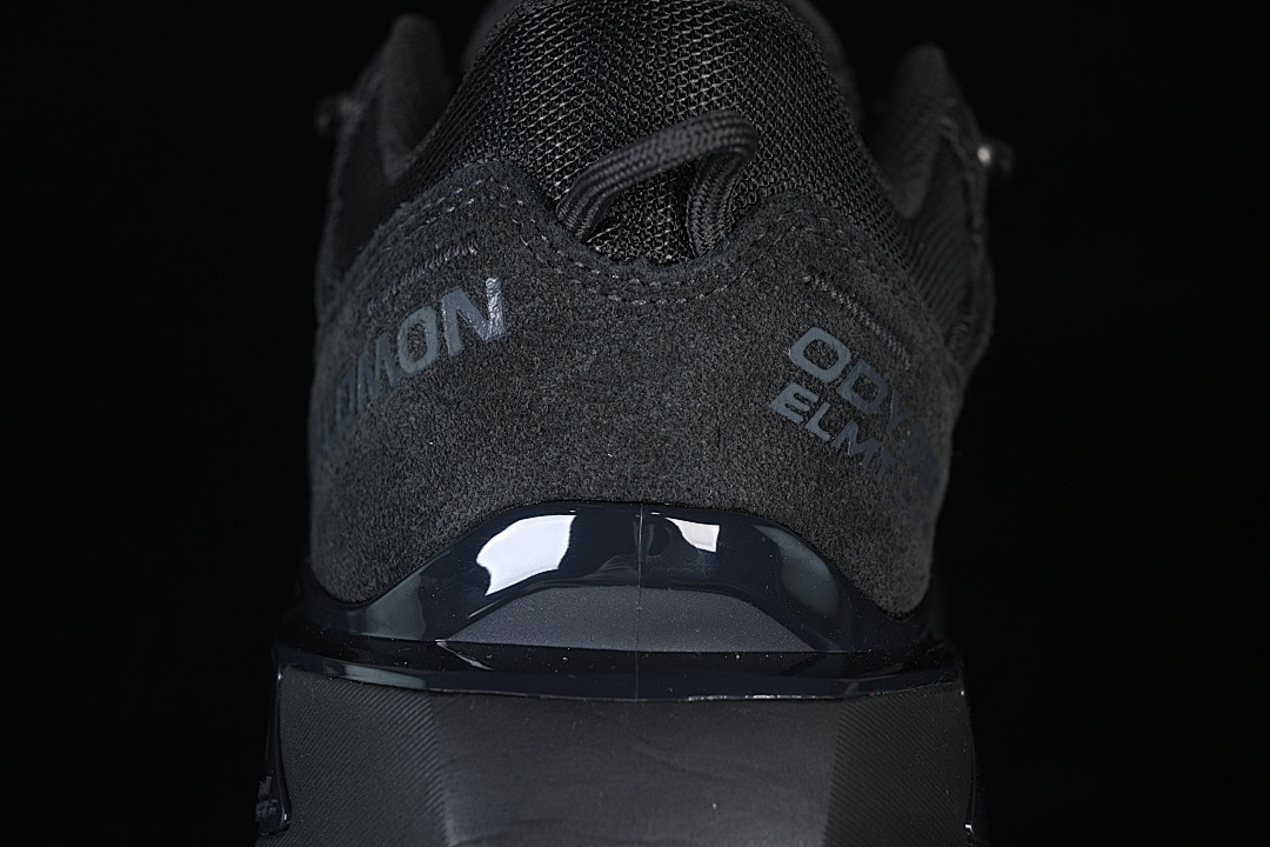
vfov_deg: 18.2
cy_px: 424
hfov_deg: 27.0
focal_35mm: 75
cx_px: 635
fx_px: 2646
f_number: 6.3
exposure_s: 1/50
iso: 160
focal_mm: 50
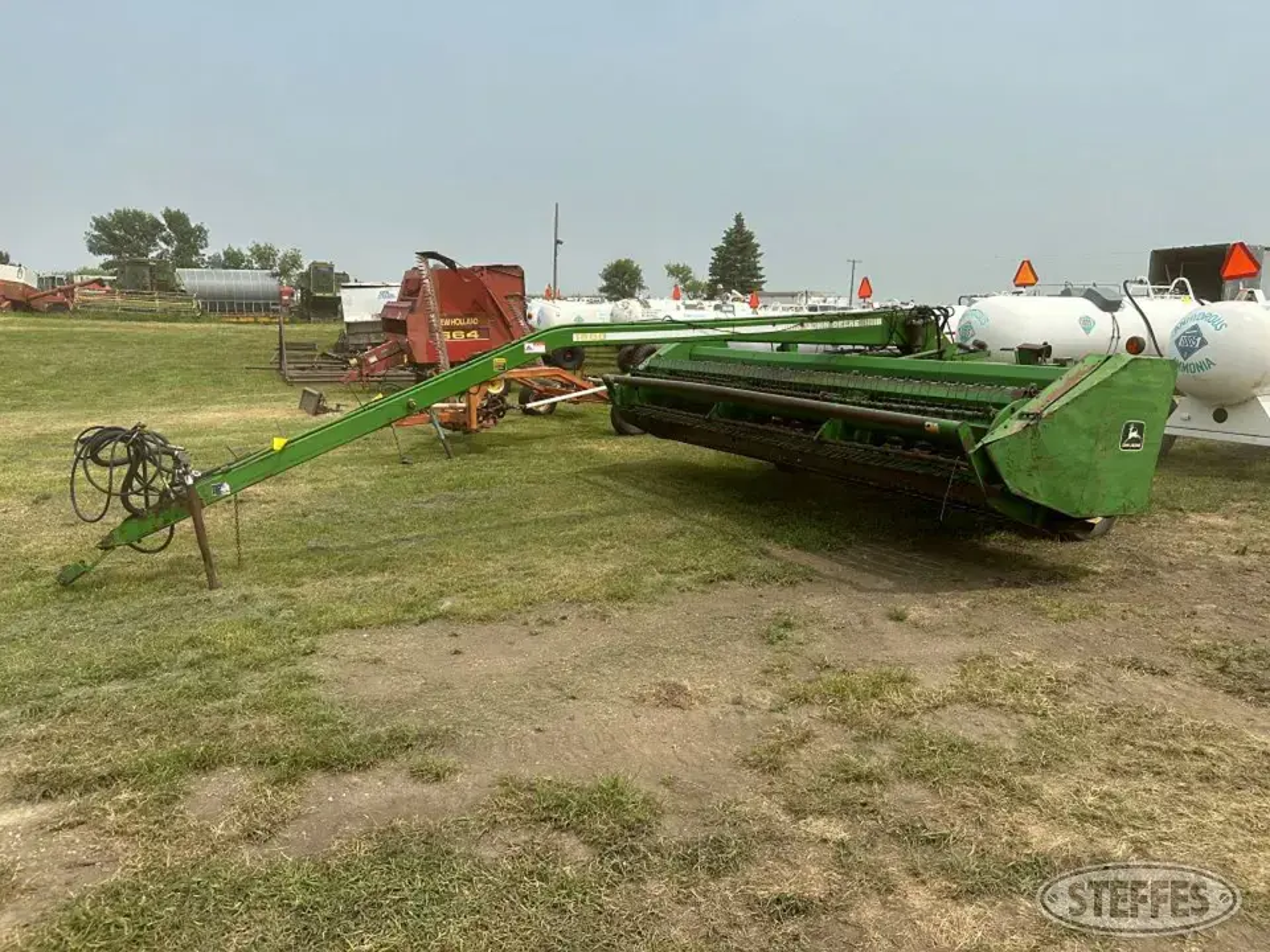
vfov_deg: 56.8
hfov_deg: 71.6
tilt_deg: -8.8
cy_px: 476
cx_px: 635
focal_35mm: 24
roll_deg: -0.1
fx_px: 881
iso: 80
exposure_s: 1/5848
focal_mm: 6.86
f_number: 1.78
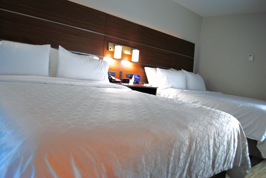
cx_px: 133
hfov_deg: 61.9
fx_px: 222
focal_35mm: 30
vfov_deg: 43.7
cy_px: 89
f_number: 3.8
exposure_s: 1/50
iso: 200
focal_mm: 20
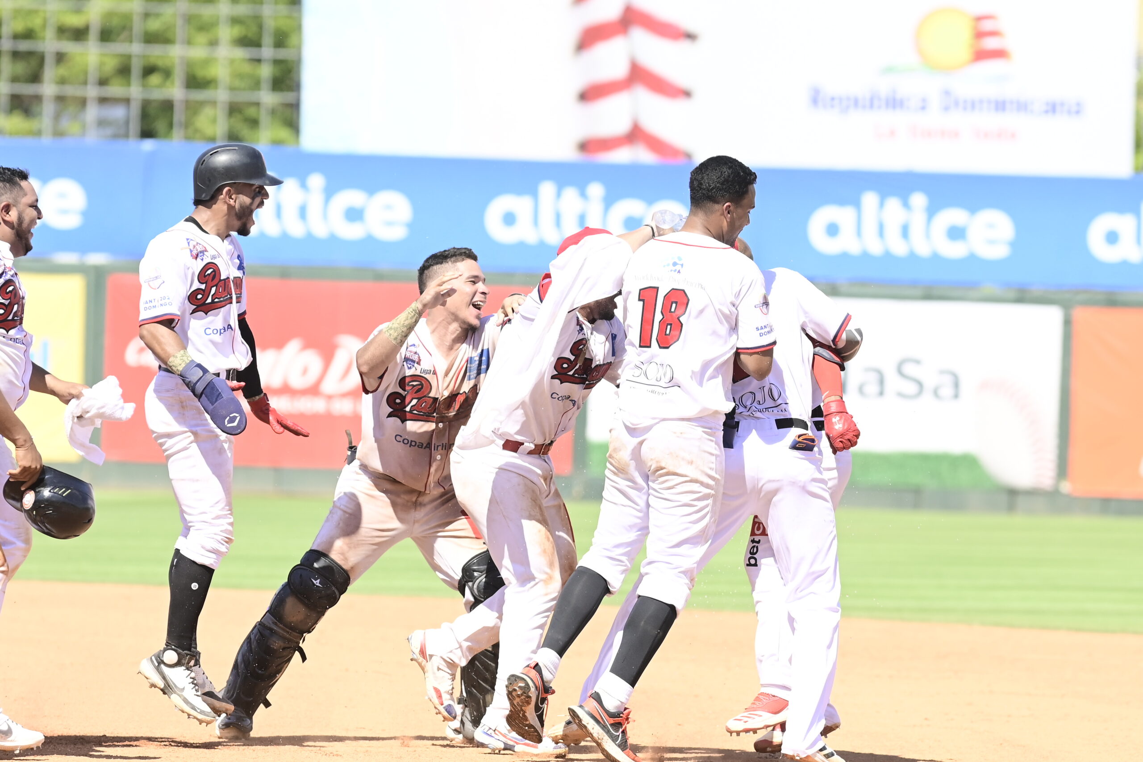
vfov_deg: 4.7
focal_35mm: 292
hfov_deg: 7.1
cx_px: 572
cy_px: 381
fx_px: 9271
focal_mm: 195
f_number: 4.5
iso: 800
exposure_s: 1/8000
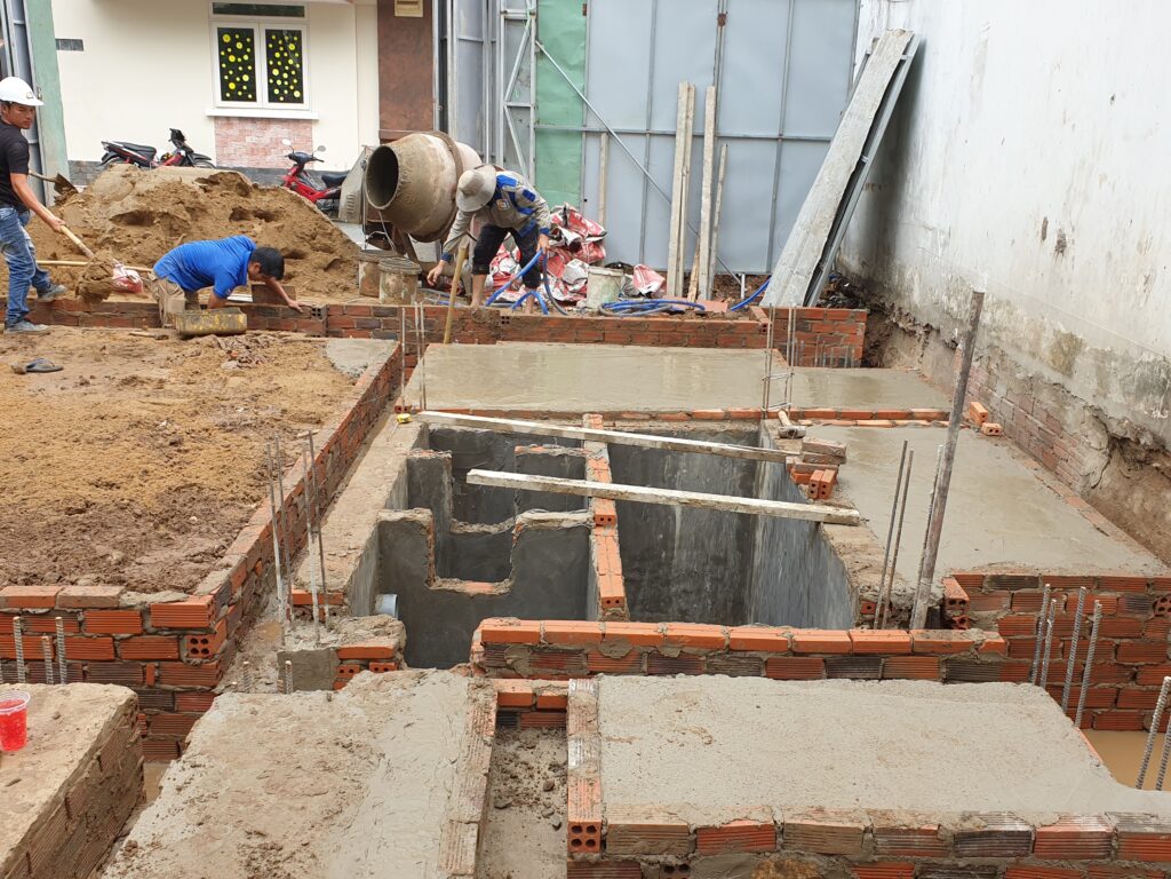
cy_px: 440
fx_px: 880
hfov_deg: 67.3
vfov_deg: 53.1
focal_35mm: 26
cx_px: 586
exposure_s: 1/361
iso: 50
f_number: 2.4
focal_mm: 4.3
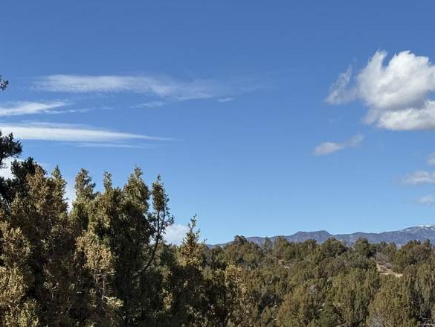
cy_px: 276
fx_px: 1320
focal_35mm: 105
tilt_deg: +0.9
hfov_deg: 18.2
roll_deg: +1.1
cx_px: 445
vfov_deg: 14.0
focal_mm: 6.76
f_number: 1.78
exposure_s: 1/5848
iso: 64
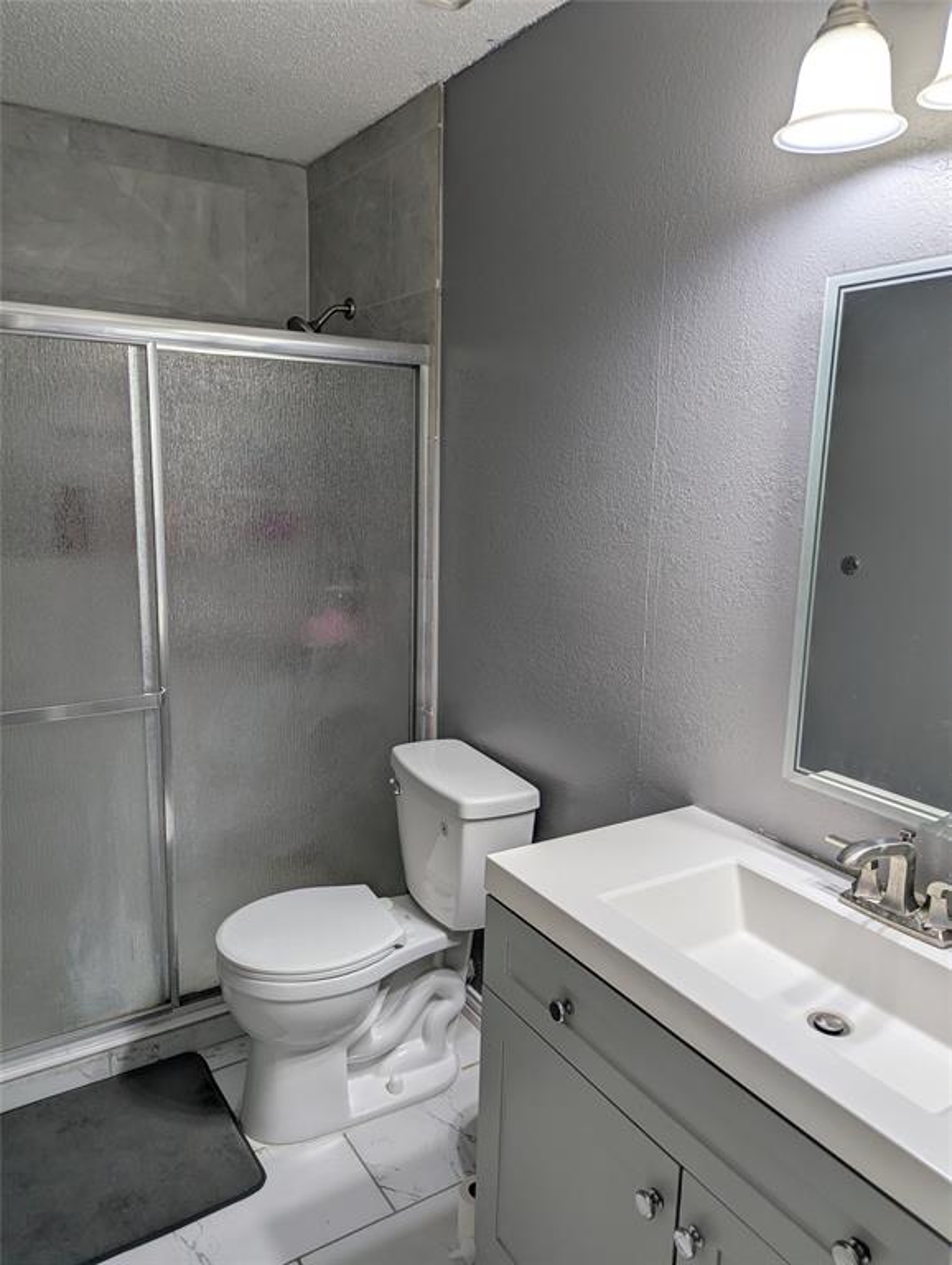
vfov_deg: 71.5
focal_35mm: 24
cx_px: 476
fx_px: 878
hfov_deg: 56.9
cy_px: 632
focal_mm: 6.81
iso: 43
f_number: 1.85
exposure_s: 1/66.7
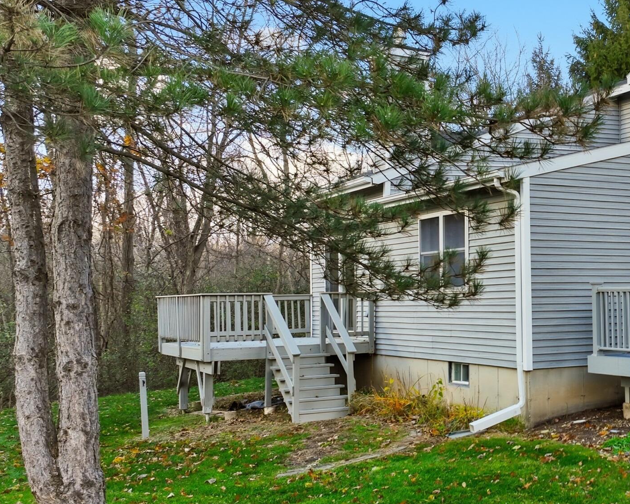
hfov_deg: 34.1
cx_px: 627
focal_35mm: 50
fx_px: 932
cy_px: 286
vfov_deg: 30.2
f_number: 2.8
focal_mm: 12.3
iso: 180
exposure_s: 1/1250
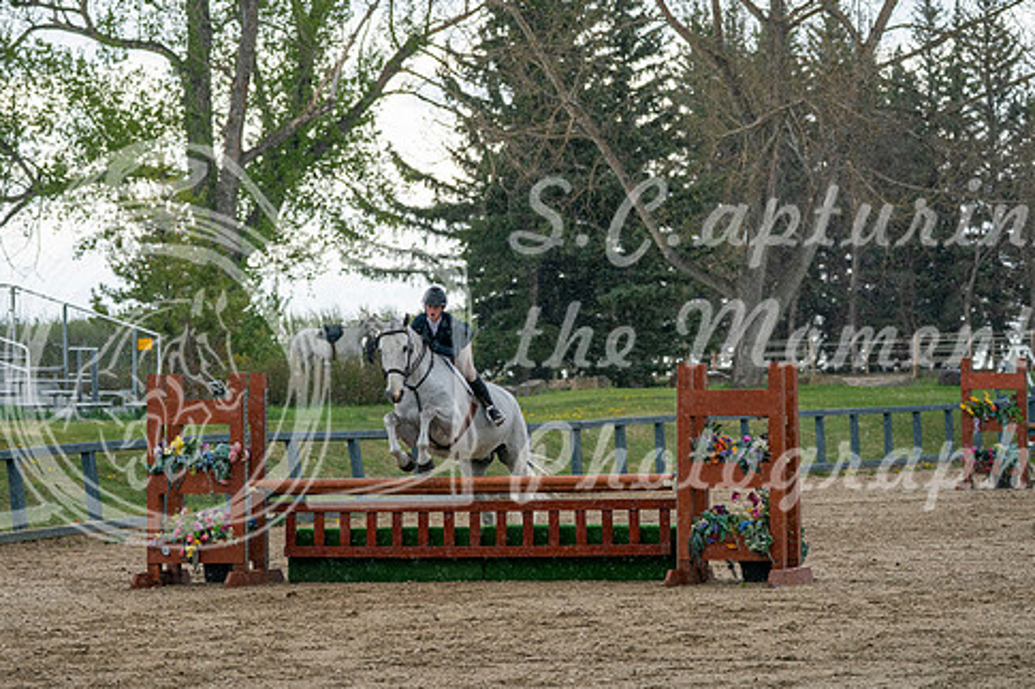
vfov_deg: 8.4
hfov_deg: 12.5
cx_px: 469
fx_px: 4713
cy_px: 344
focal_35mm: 164
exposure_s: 1/1250
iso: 1250
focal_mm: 137
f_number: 5.6
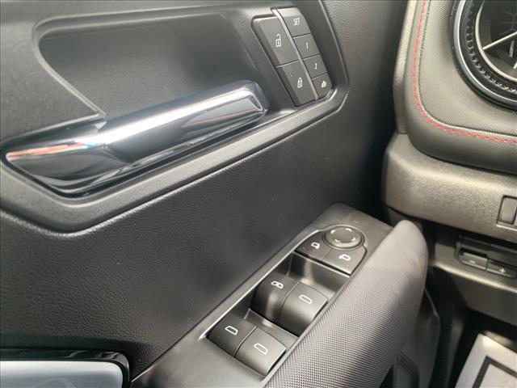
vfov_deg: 53.1
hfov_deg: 67.3
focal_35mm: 26
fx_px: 388
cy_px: 194
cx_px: 258
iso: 100
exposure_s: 1/63
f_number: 1.8
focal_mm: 4.25
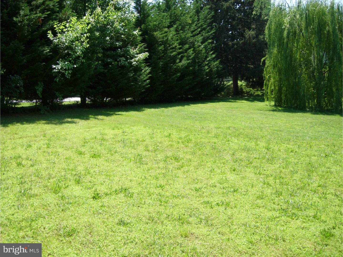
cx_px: 172
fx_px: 357
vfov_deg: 39.7
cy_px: 128
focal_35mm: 36
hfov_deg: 51.4
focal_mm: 7.5
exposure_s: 1/430
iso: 50
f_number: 2.7
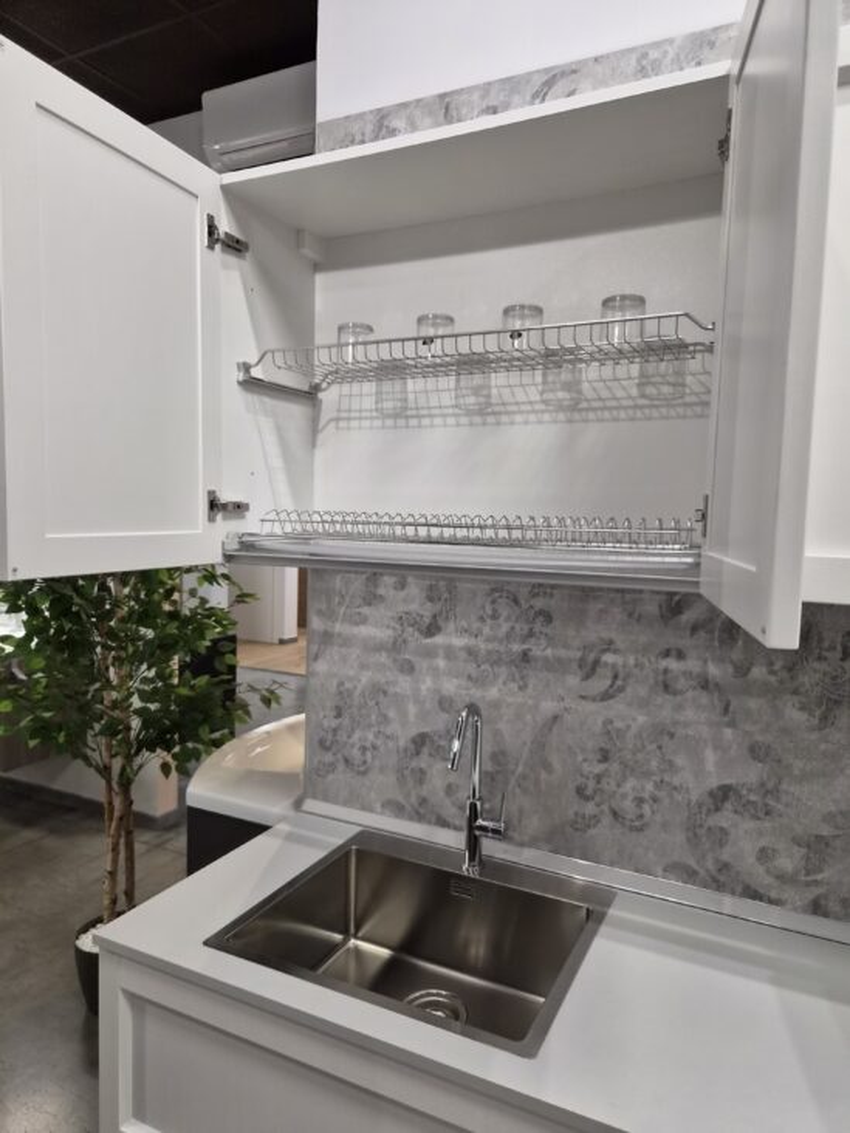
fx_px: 753
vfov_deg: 73.9
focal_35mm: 23
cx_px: 425
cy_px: 566
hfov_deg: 58.9
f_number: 1.8
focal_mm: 5.4
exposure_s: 1/100
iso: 250
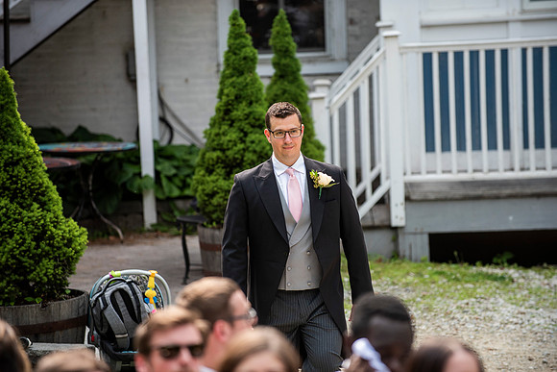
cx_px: 278
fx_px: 3095
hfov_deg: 10.3
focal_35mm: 200
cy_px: 186
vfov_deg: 6.9
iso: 640
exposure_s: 1/2000
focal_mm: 200
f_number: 3.5
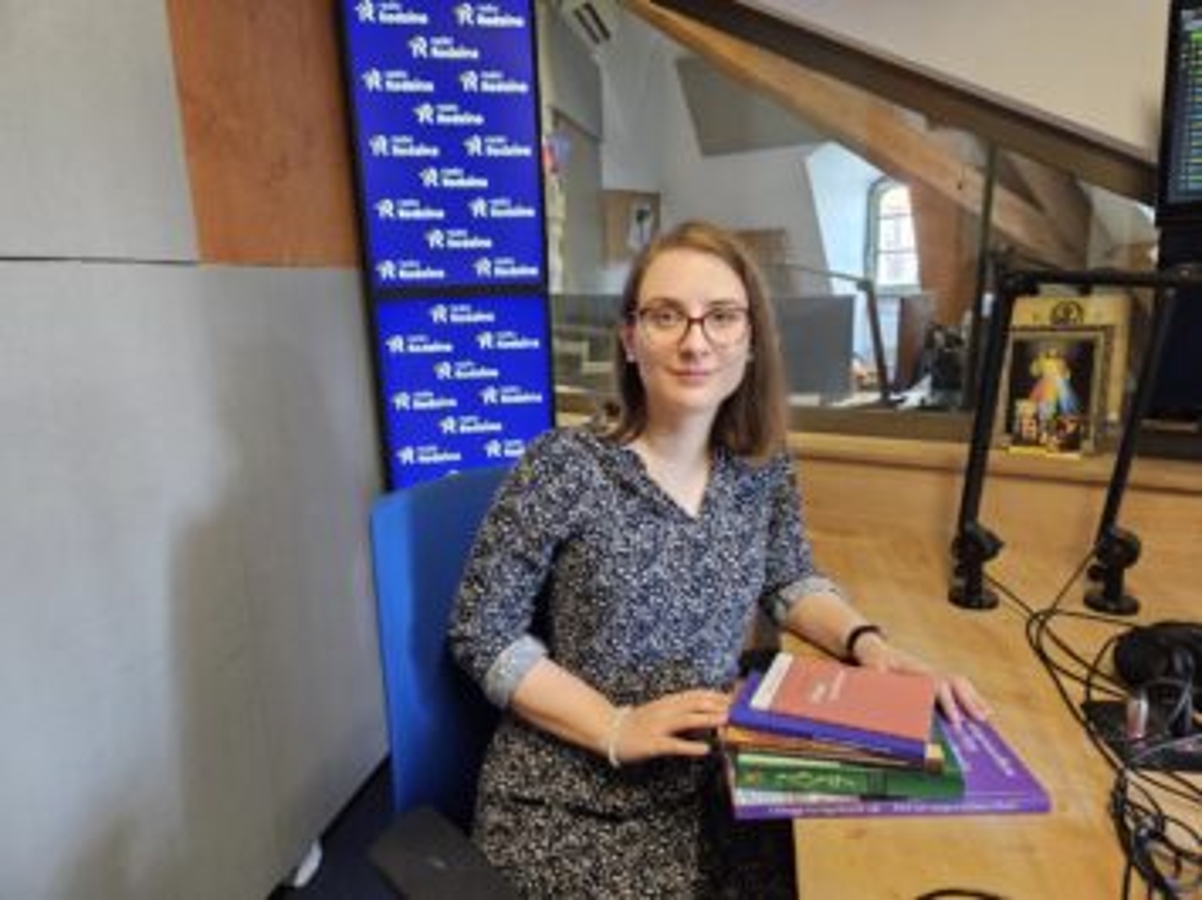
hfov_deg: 73.9
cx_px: 601
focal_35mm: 23
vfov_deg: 58.9
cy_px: 450
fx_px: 798
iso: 500
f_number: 1.8
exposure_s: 1/50
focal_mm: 5.4
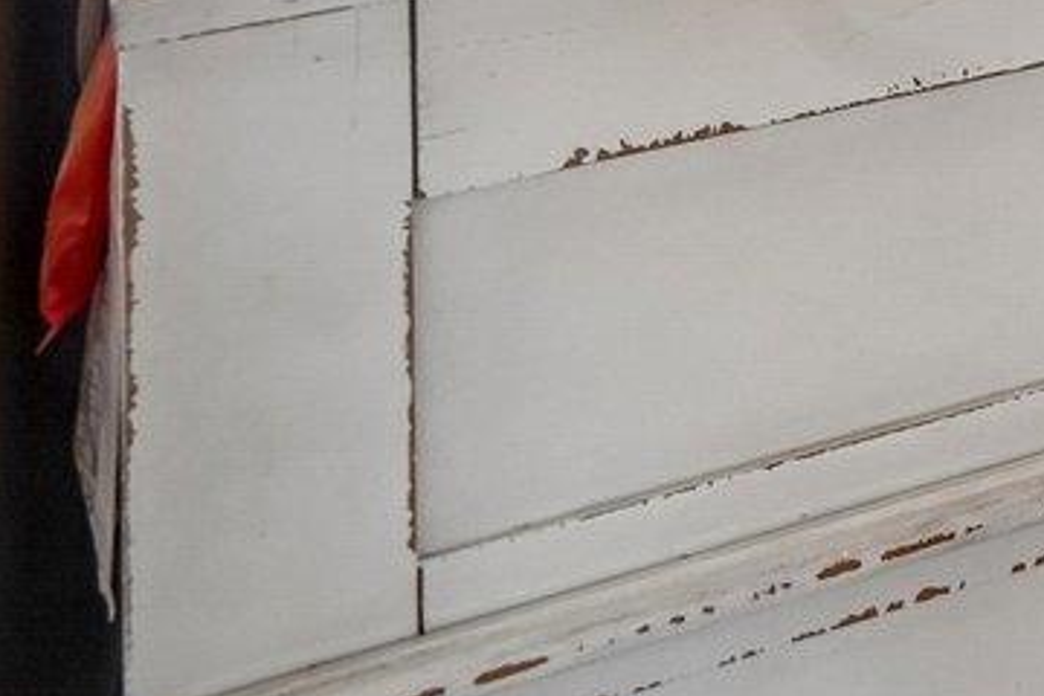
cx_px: 2961
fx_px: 2639
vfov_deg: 12.1
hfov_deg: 12.3
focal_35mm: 91
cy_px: -958
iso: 250
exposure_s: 1/25
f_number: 8
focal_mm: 16
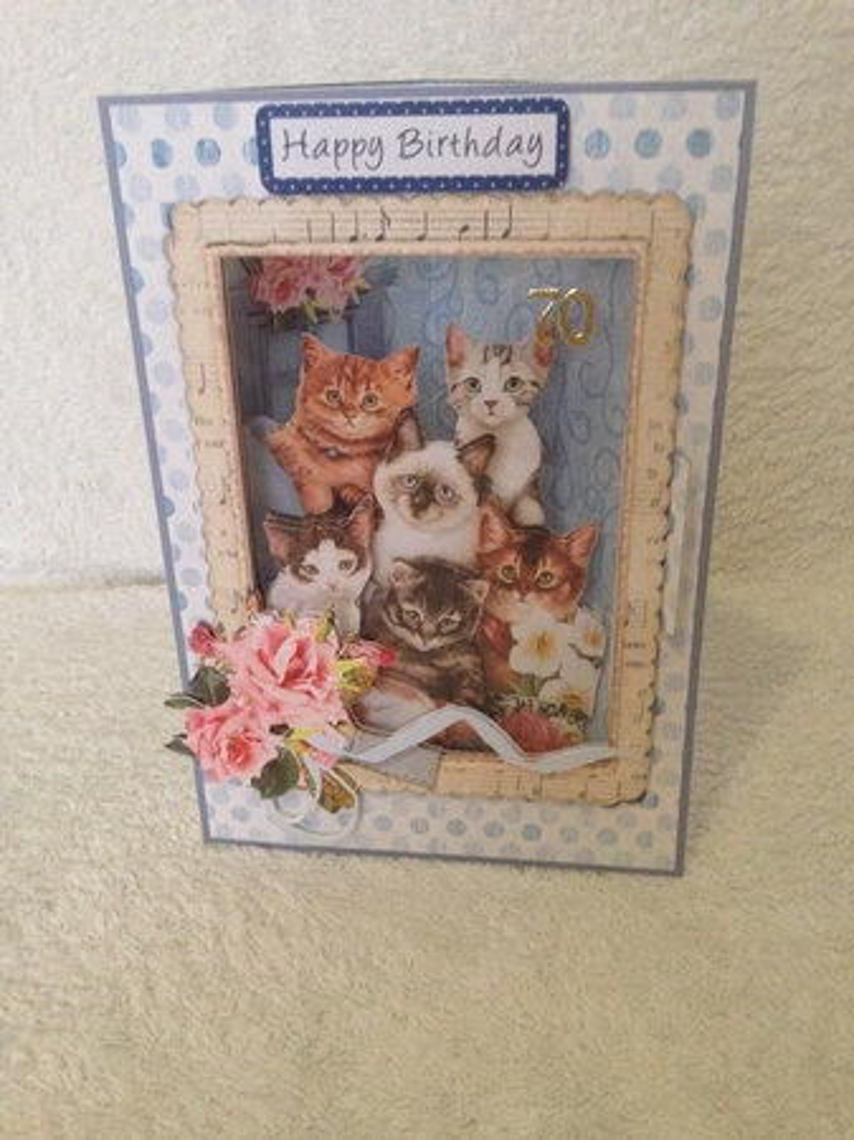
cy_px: 570
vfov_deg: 55.4
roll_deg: -1.3
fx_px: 1087
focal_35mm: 33
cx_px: 427
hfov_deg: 42.9
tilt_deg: -23.8
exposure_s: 1/20
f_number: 2.4
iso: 320
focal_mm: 4.12
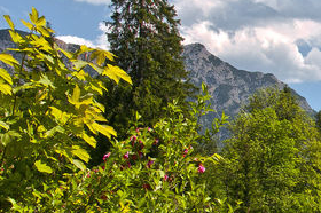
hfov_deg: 18.0
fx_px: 944
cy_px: 119
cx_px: 415
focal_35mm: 106
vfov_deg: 12.9
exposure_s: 1/640
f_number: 9
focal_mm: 22
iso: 320
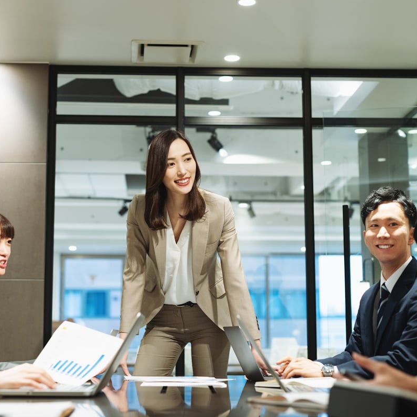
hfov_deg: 26.9
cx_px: 177
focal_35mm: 64
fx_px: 872
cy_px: 208
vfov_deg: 26.9
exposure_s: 1/160
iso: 500
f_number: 2.8
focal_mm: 50
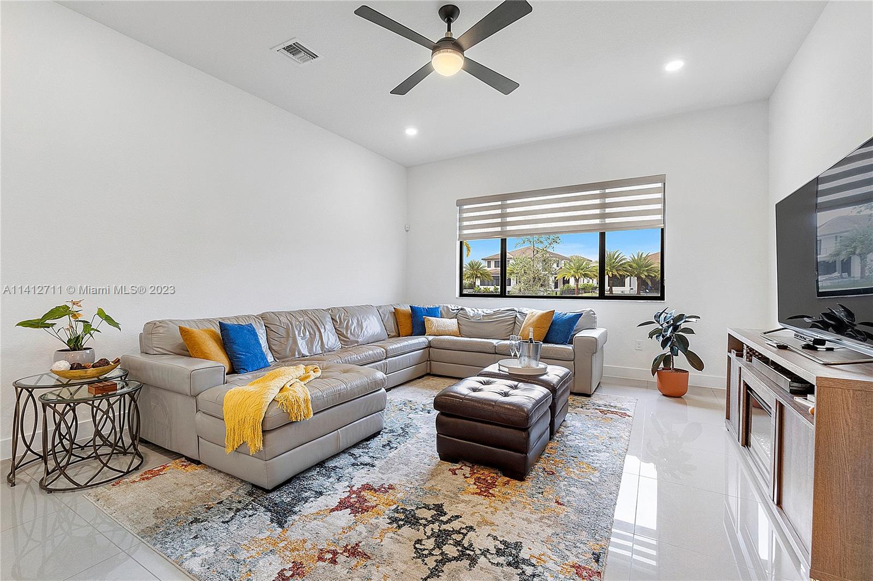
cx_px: 436
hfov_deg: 100.4
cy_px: 290
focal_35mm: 15
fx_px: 364
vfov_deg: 77.3
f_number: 9
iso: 250
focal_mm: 10
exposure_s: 1/15
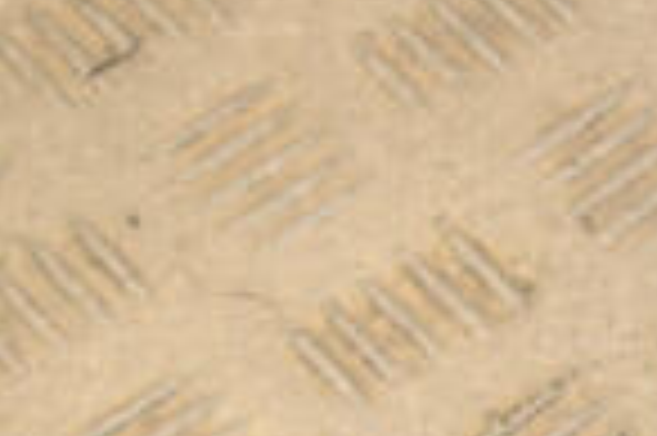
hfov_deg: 8.4
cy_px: 791
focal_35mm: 235
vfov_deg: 5.7
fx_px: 4284
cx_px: 1238
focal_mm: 38
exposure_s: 1/200
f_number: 9
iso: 800
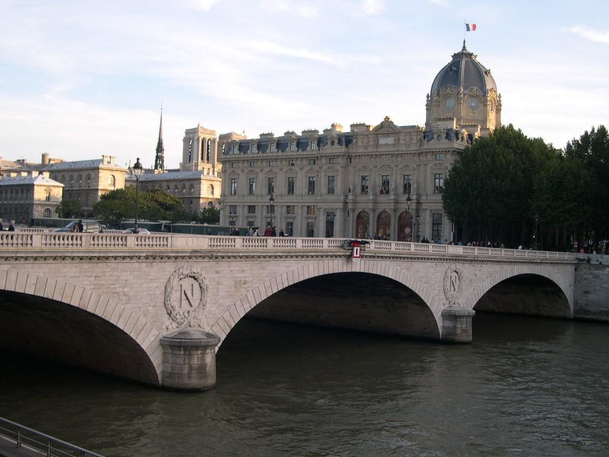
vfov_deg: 34.3
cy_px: 228
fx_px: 739
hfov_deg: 44.8
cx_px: 304
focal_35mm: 42
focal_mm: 9
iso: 100
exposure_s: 1/271
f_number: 2.9
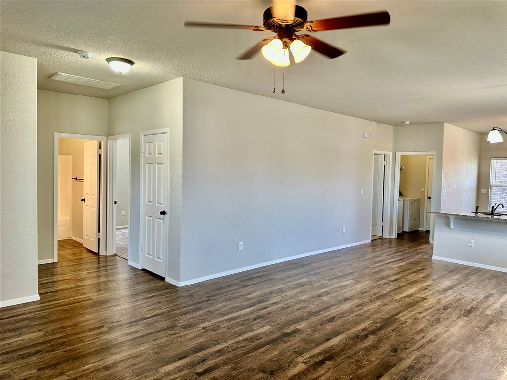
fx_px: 352
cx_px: 254
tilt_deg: -2.8
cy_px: 190
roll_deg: -1.6
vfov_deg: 56.8
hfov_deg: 71.6
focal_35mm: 24
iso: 160
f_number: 1.78
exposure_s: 1/120
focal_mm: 6.86
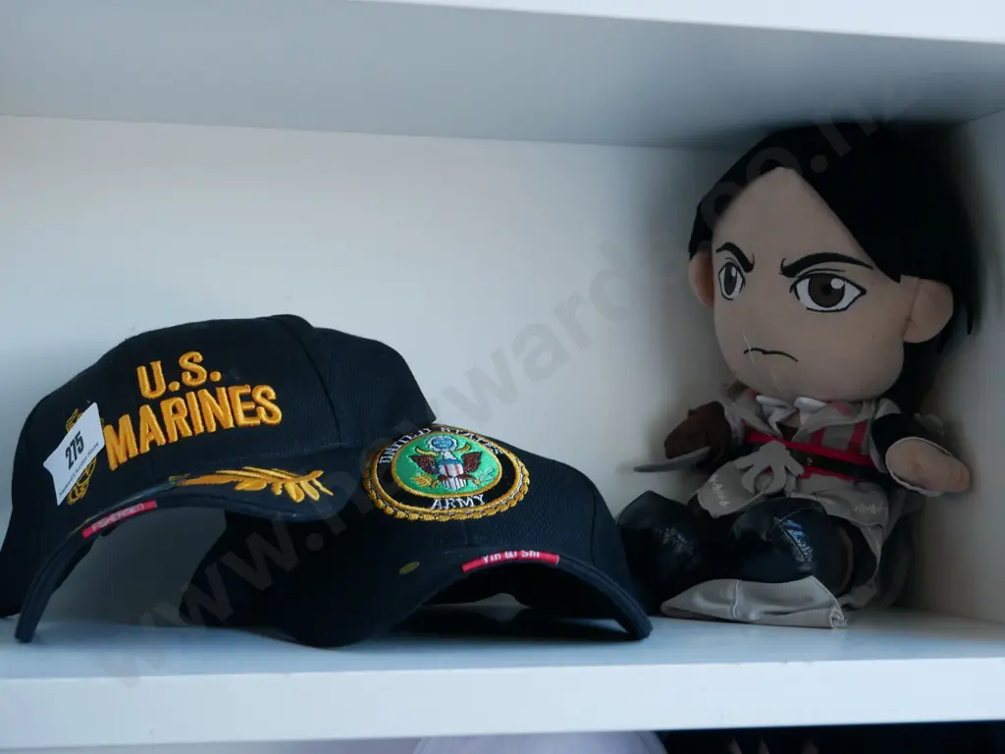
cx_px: 502
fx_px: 1858
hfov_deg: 30.3
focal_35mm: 64
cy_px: 377
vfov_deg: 22.9
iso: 640
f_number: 5
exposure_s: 1/80
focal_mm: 32
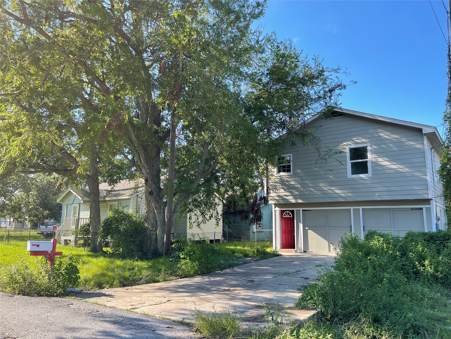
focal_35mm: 25
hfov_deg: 69.4
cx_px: 226
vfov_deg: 54.9
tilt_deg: +9.7
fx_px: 326
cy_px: 170
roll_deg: -0.2
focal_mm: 5.1
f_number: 1.6
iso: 32
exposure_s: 1/791
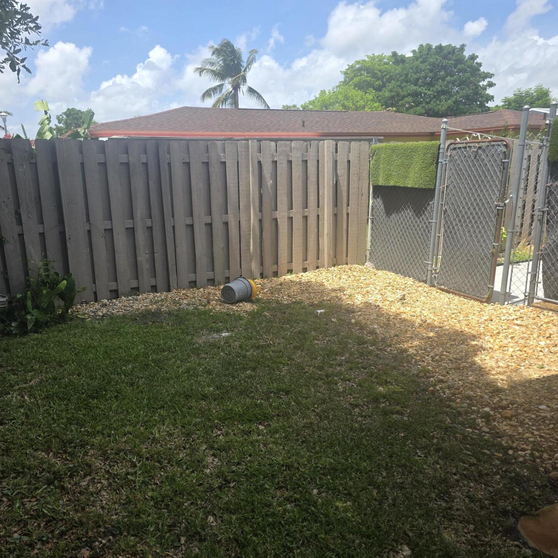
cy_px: 312
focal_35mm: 28
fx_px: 511
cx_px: 273
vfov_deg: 57.1
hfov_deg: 57.3
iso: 80
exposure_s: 1/3042
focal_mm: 6.3
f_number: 1.7
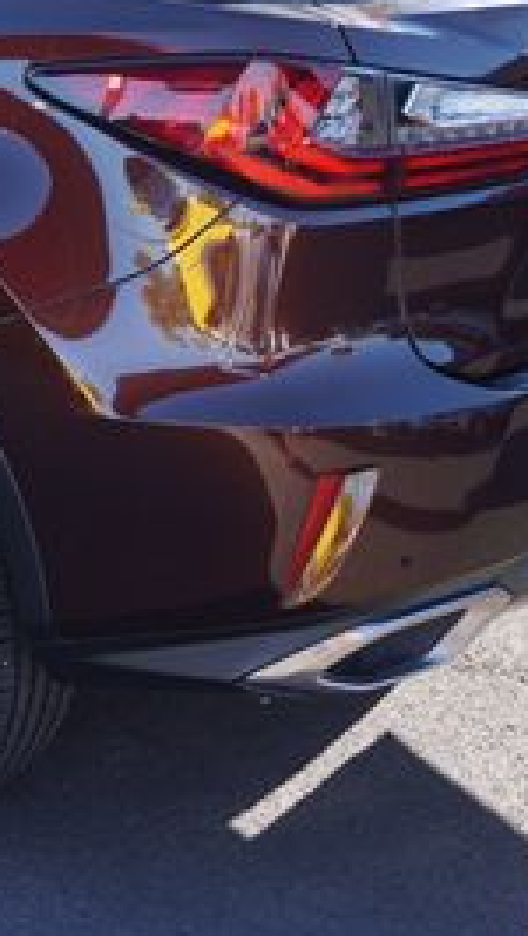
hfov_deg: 14.1
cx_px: -134
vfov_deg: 25.3
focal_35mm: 83
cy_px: 232
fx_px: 2062
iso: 100
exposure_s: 1/80
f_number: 5.6
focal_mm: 22
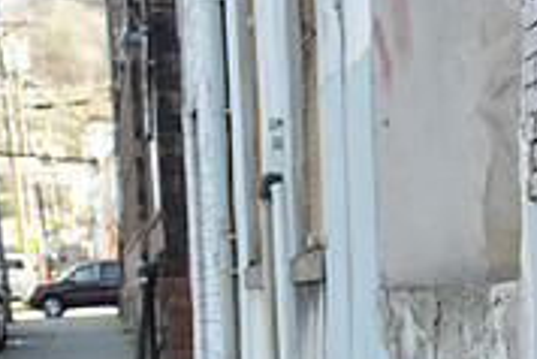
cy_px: 548
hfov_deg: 15.4
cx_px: 564
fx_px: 1941
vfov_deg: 10.2
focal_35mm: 130
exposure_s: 1/320
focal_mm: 40
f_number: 5.6
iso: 800
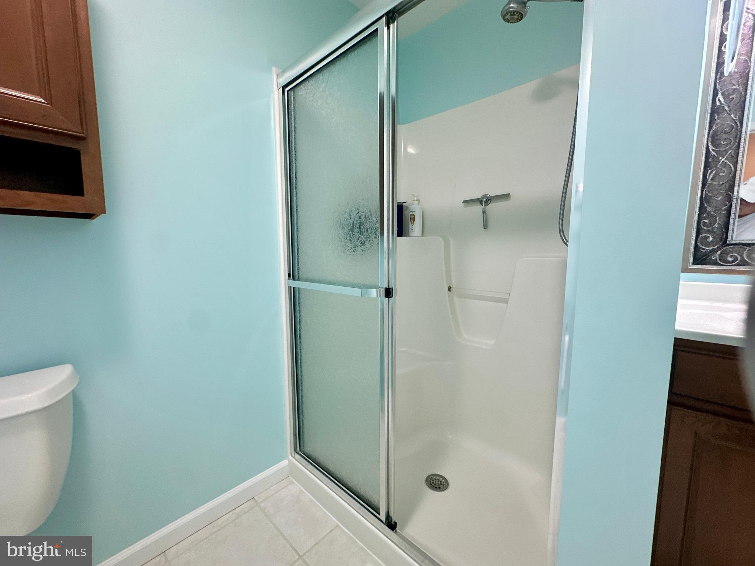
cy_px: 283
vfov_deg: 85.7
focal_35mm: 14
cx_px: 378
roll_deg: +0.2
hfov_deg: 102.1
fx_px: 305
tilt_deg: -5.6
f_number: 2.2
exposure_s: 1/60
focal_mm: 2.22
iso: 200
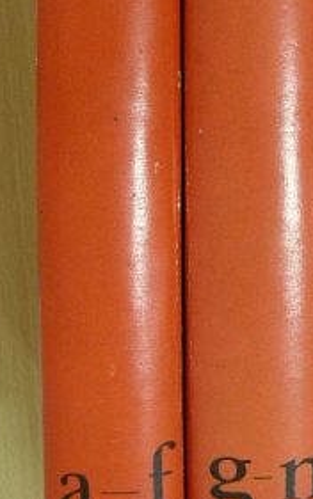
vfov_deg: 29.1
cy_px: 161
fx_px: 954
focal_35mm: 70
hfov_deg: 18.5
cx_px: 245
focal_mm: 6.8
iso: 200
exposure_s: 1/12.6
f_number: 3.5
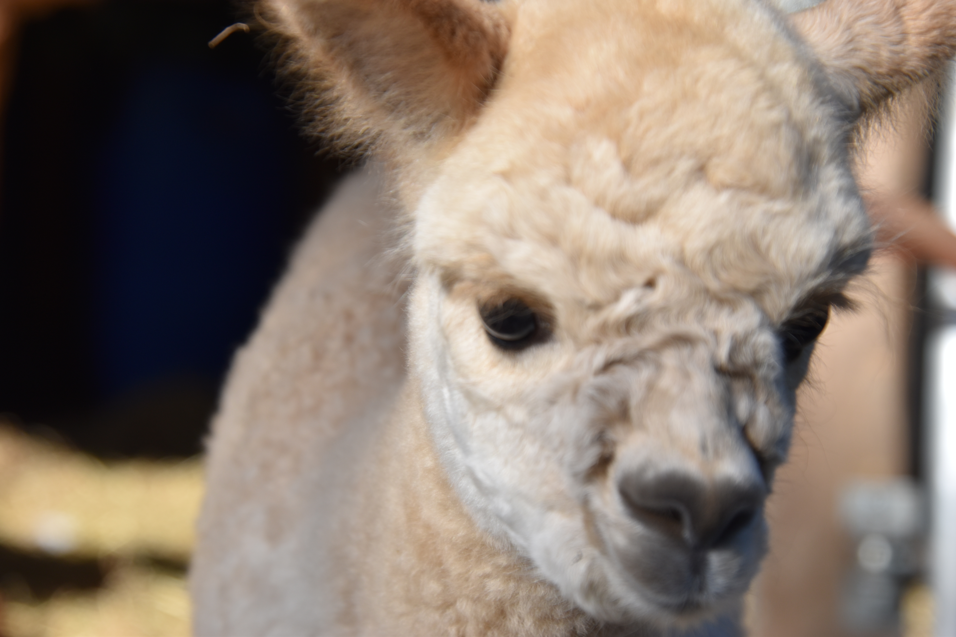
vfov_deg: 10.6
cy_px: 318
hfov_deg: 15.9
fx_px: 3425
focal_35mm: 129
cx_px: 478
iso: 200
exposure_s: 1/500
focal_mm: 86
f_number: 5.6
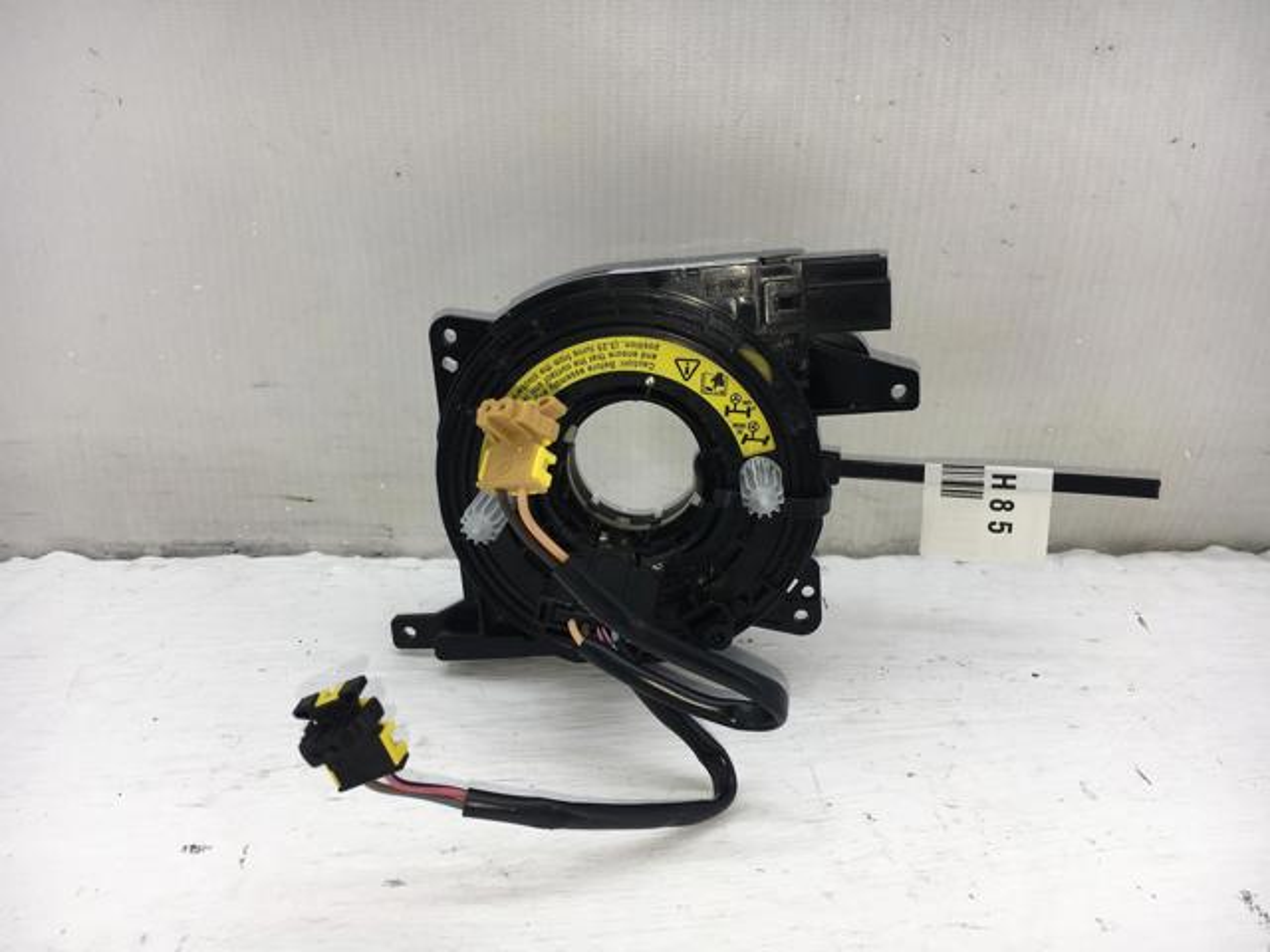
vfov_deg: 48.2
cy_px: 476
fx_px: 1064
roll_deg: -0.8
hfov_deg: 61.7
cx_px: 635
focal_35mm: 29
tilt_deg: -22.0
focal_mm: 4.15
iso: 25
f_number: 2.2
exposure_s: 1/345
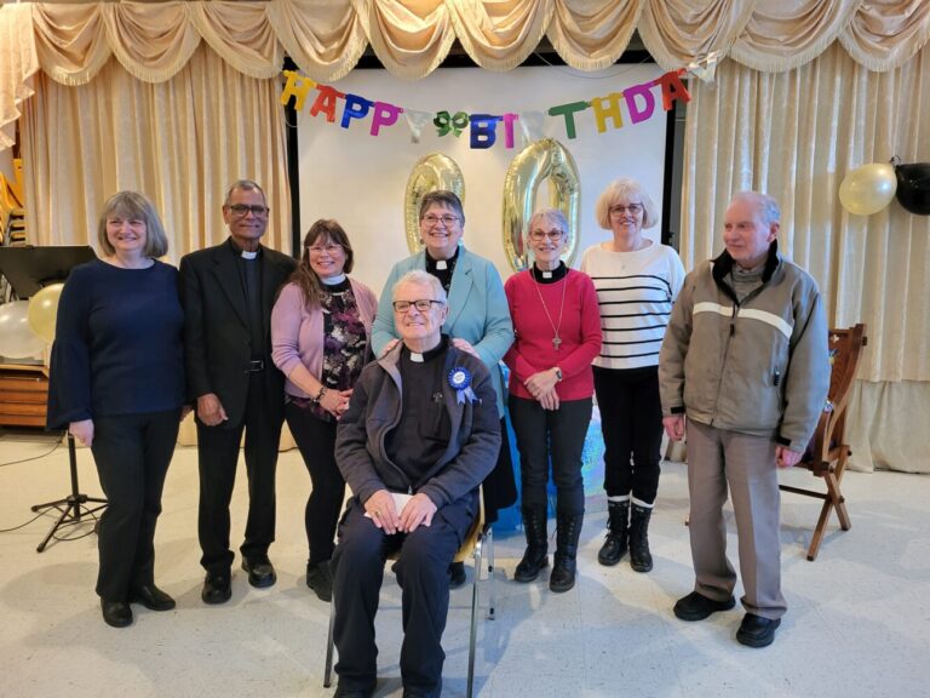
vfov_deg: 53.1
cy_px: 349
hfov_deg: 67.3
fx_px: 699
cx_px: 465
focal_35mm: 26
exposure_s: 1/30
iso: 500
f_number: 1.8
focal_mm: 5.4
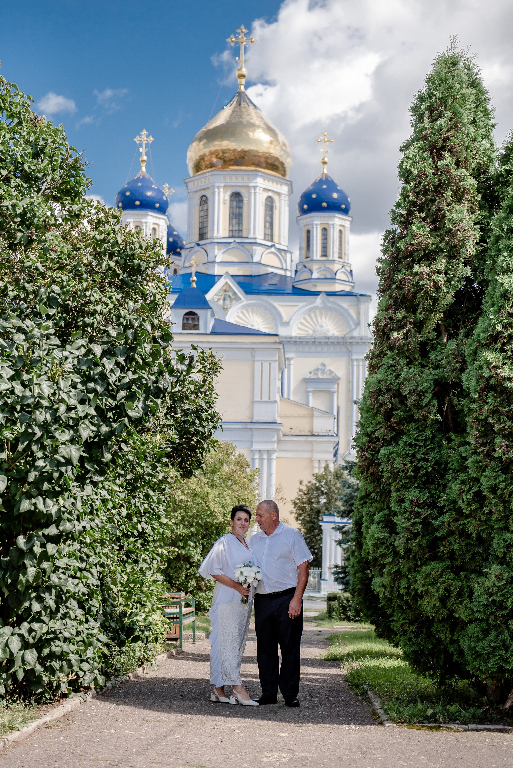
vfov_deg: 35.6
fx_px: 1196
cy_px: 384
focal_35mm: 56
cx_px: 256
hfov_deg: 24.2
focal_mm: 56
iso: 400
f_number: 2.8
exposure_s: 1/4000
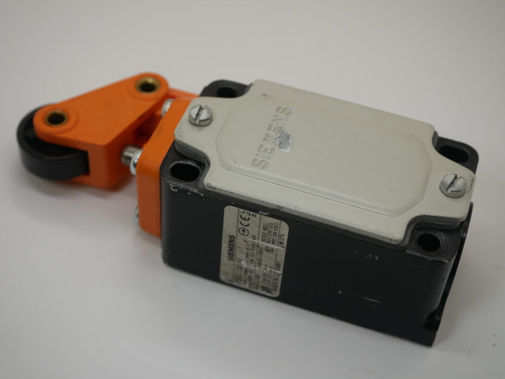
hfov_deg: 32.2
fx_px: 876
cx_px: 252
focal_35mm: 60
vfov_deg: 24.4
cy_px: 190
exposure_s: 1/200
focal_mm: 30
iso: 200
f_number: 4
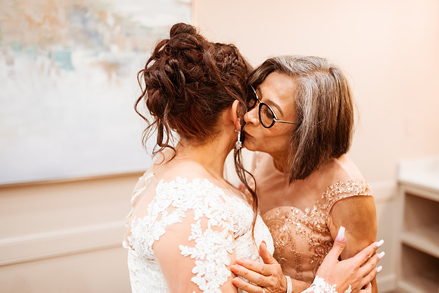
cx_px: 220
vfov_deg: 37.9
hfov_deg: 54.4
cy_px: 146
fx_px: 427
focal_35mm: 35
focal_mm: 35
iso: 1250
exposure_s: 1/500
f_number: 1.8
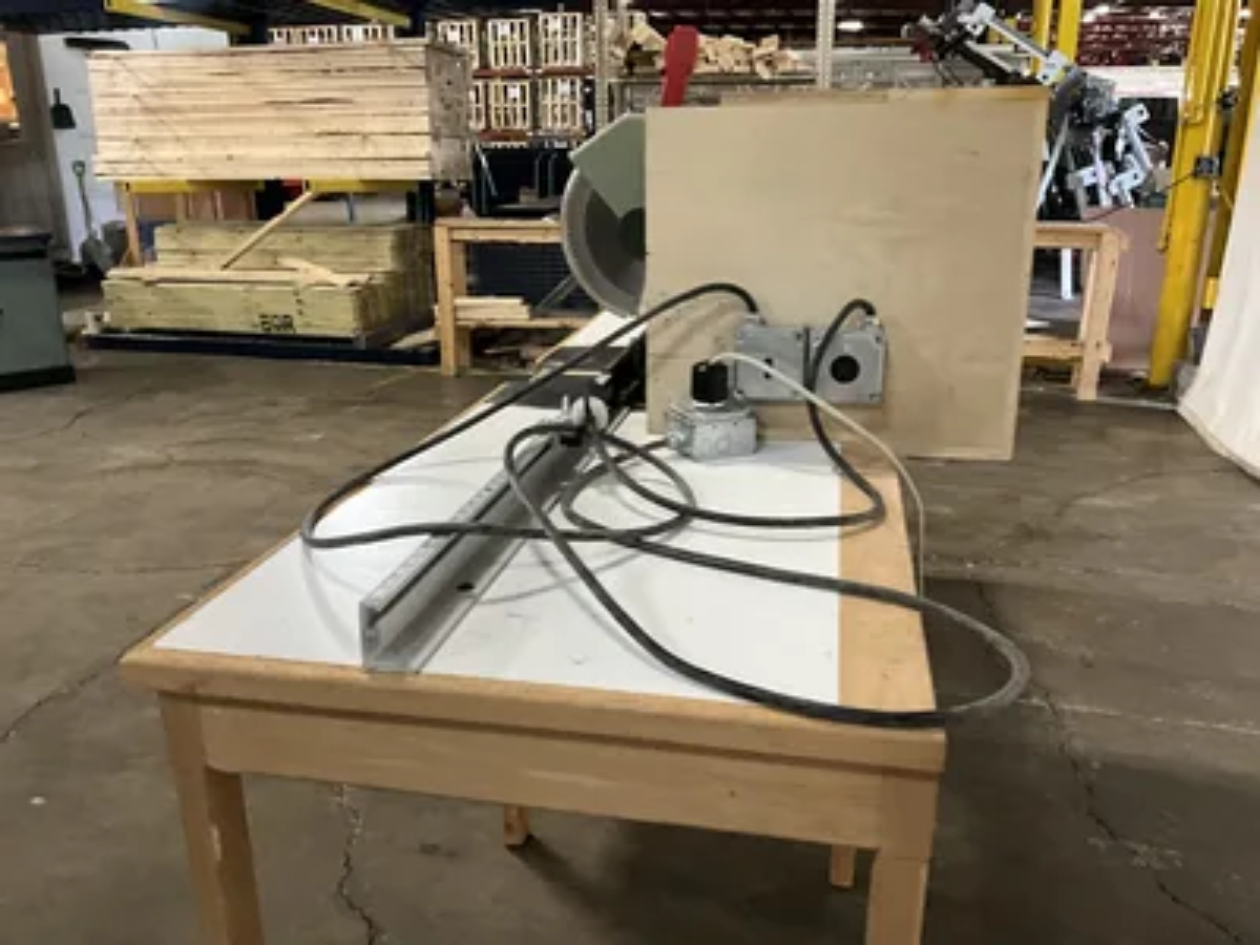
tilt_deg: -17.8
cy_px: 472
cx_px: 630
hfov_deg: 61.7
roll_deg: +1.0
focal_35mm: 29
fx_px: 1056
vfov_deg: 48.2
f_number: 1.8
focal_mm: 3
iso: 320
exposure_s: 1/52
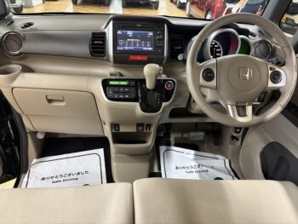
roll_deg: -2.7
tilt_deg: -31.5
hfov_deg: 67.3
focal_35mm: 26
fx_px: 224
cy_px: 112
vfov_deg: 53.1
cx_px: 149
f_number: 1.6
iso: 500
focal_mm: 5.96
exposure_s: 1/49
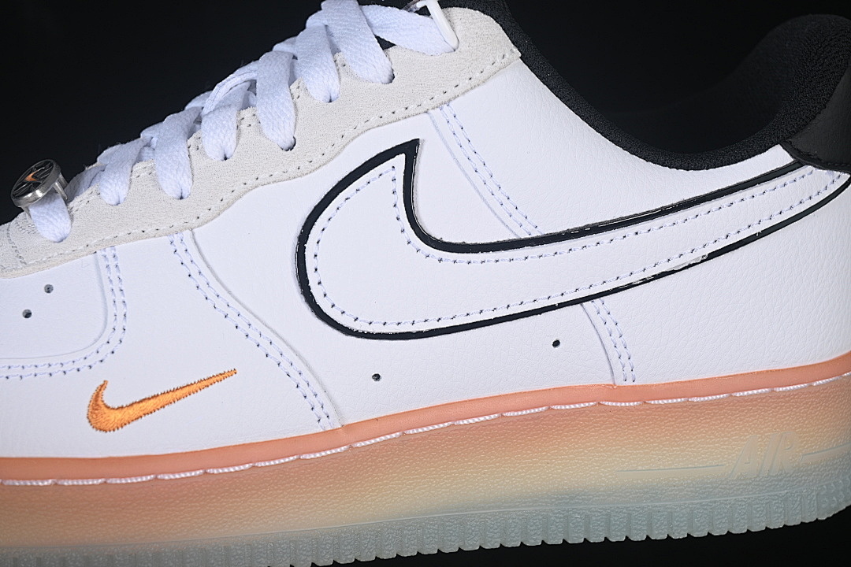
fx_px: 1773
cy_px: 284
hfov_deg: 27.0
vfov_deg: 18.2
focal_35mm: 75
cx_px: 426
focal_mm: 50
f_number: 7.1
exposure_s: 1/80
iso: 160
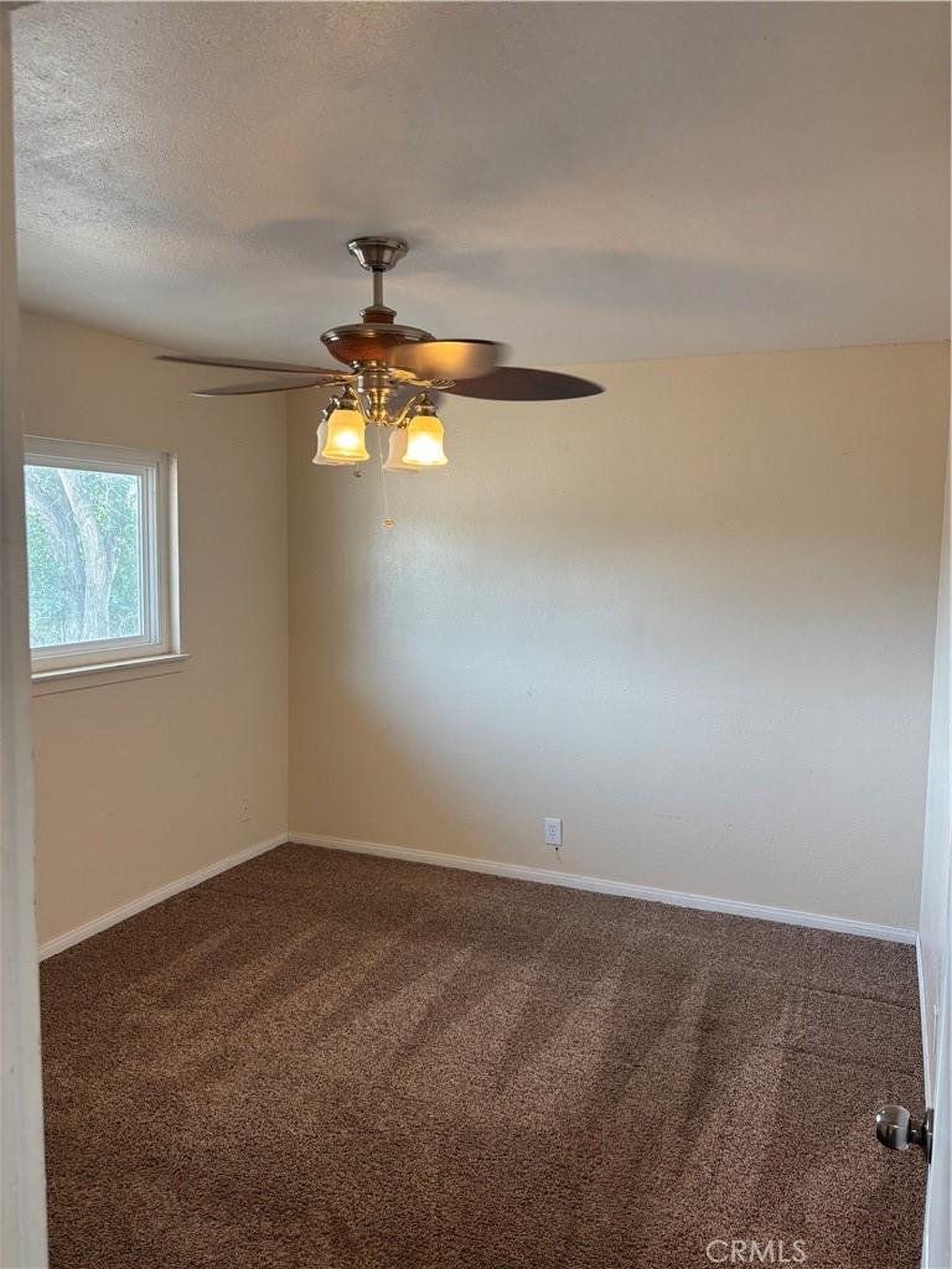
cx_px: 476
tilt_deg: -6.1
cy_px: 634
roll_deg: -1.8
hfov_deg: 53.1
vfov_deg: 67.3
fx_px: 953
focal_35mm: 26
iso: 100
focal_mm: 5.96
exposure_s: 1/120
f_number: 1.6
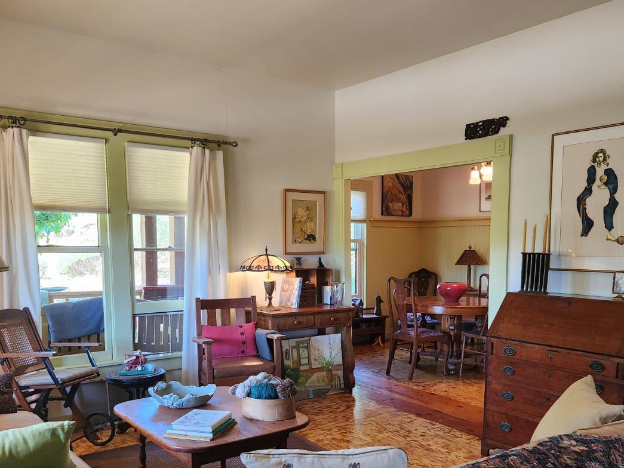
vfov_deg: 42.5
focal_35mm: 33
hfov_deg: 55.3
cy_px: 305
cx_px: 329
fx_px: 595
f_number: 1.8
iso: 250
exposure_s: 1/120
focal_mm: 5.4
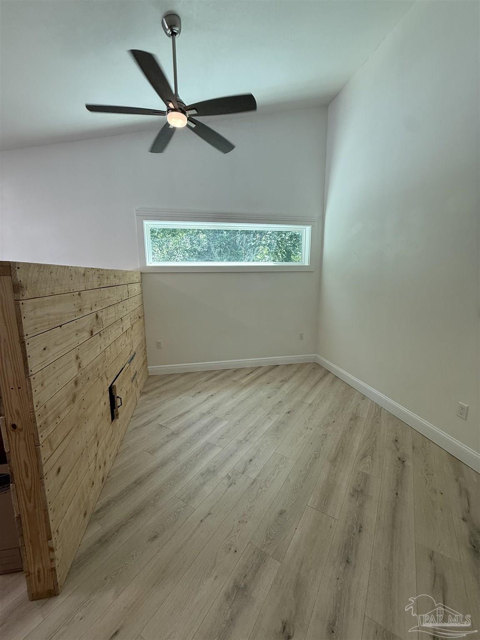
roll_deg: -0.1
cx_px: 240
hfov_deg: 85.7
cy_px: 320
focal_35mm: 14
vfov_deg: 102.1
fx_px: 259
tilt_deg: -10.3
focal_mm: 2.22
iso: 160
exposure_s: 1/120
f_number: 2.2
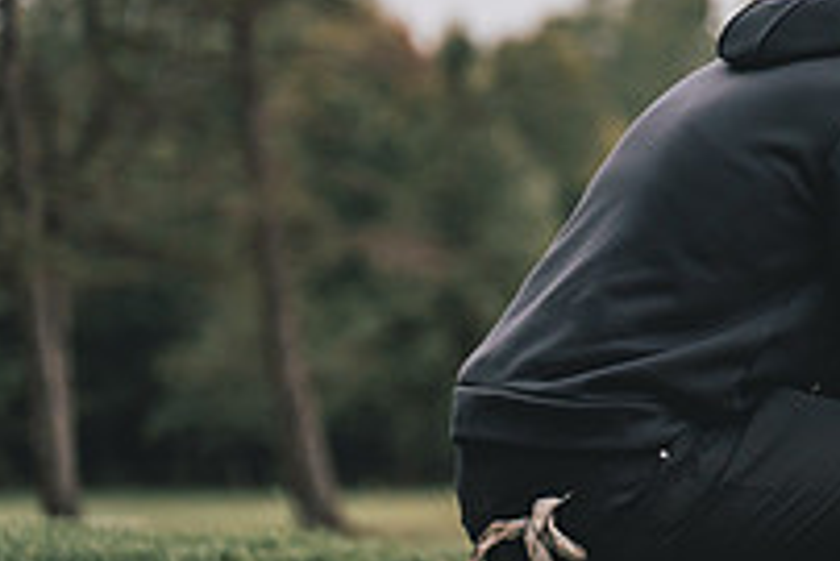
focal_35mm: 371
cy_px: 389
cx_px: 1198
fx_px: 8663
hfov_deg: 5.5
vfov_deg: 3.7
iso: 800
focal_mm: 129
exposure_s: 1/3200
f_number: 3.5
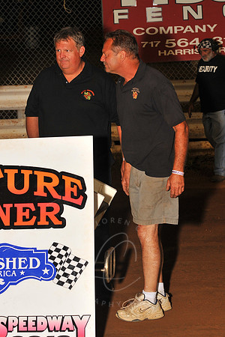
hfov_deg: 15.9
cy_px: 168
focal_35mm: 86
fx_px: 806
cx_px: 112
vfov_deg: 23.6
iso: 500
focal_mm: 86
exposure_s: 1/320
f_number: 7.1
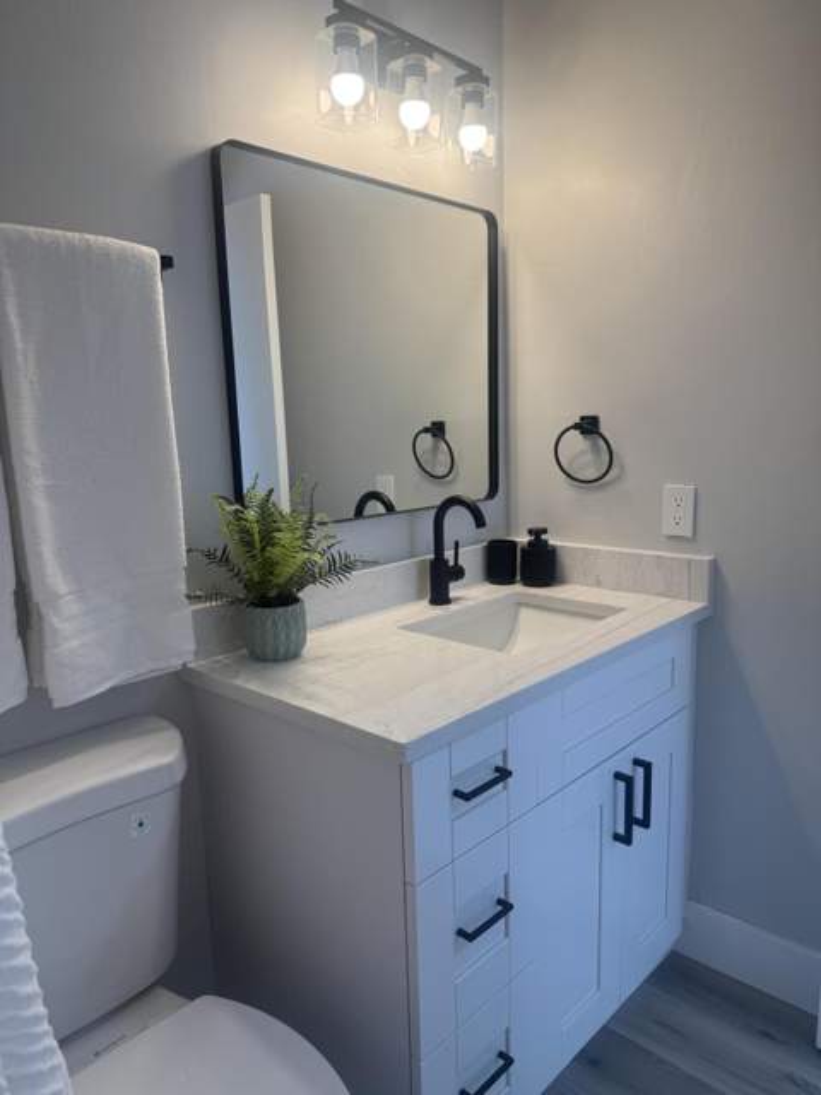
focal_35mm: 24
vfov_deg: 71.6
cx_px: 410
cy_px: 548
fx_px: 759
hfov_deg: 56.8
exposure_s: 1/190
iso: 80
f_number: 1.78
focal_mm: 6.76
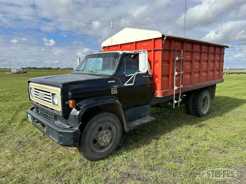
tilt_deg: -5.8
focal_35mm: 24
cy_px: 92
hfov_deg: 71.6
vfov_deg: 56.8
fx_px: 171
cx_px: 123
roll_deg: +2.4
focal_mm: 6.86
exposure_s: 1/4016
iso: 80
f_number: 1.78
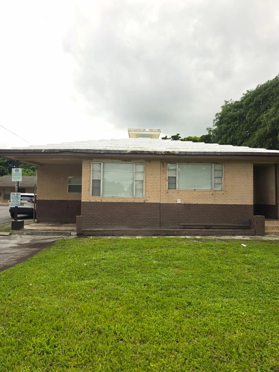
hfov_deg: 58.9
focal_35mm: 23
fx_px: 247
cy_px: 186
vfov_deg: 73.9
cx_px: 140
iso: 64
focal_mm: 6.5
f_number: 1.4
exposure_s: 1/3246
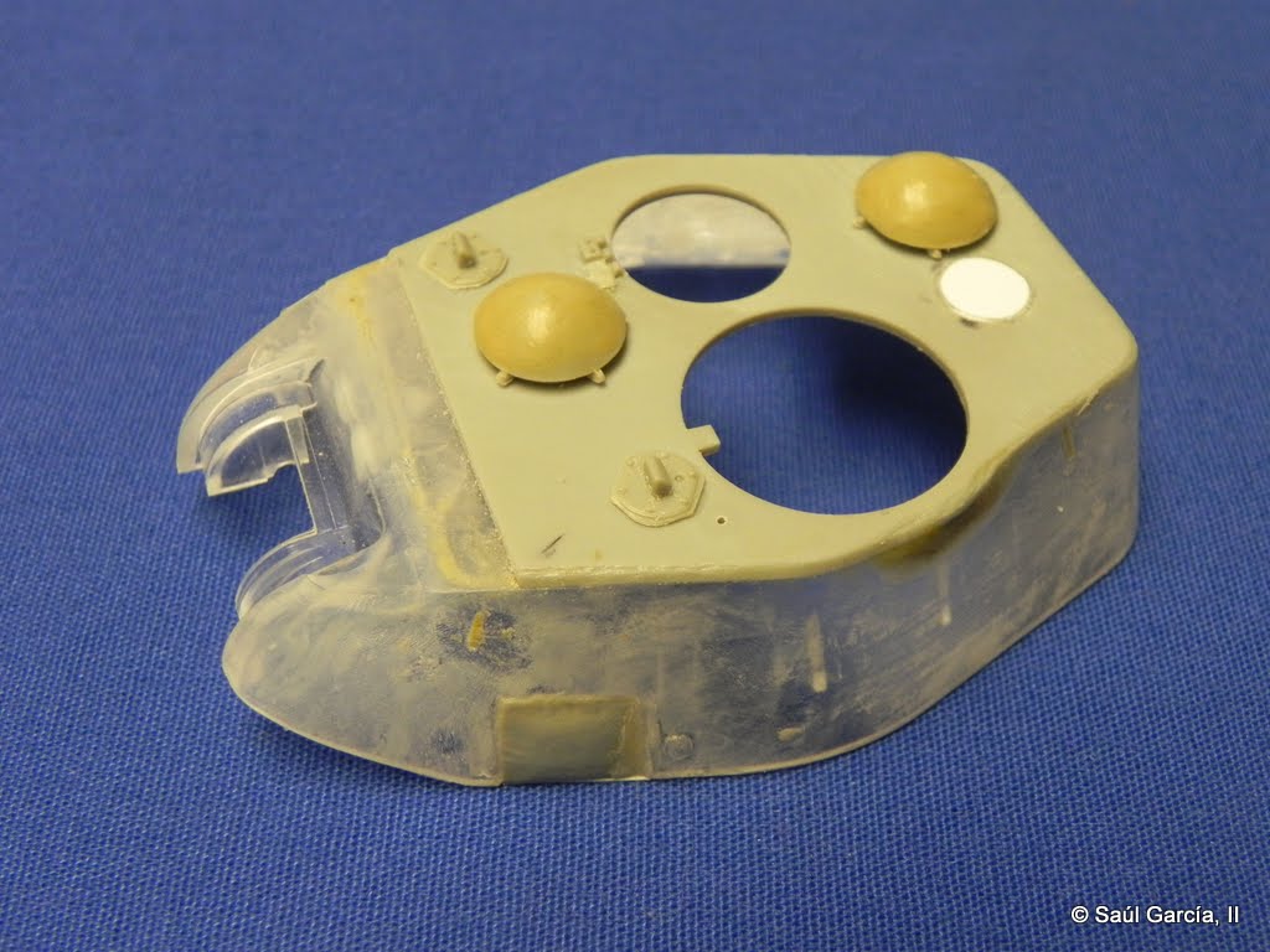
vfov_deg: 35.1
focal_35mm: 41
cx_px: 635
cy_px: 476
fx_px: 1504
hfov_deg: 45.8
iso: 400
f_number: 3.2
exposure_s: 1/56.2
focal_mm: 7.3
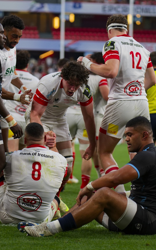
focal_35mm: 184
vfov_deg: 11.4
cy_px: 125
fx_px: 1251
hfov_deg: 7.1
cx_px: 80
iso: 800
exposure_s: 1/1250
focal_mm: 120
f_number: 3.2
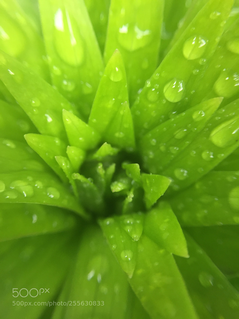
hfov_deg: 48.2
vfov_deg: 61.7
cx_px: 120
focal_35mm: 29
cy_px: 160
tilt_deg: -67.3
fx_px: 267
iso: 100
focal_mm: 4.15
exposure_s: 1/30
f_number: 2.2
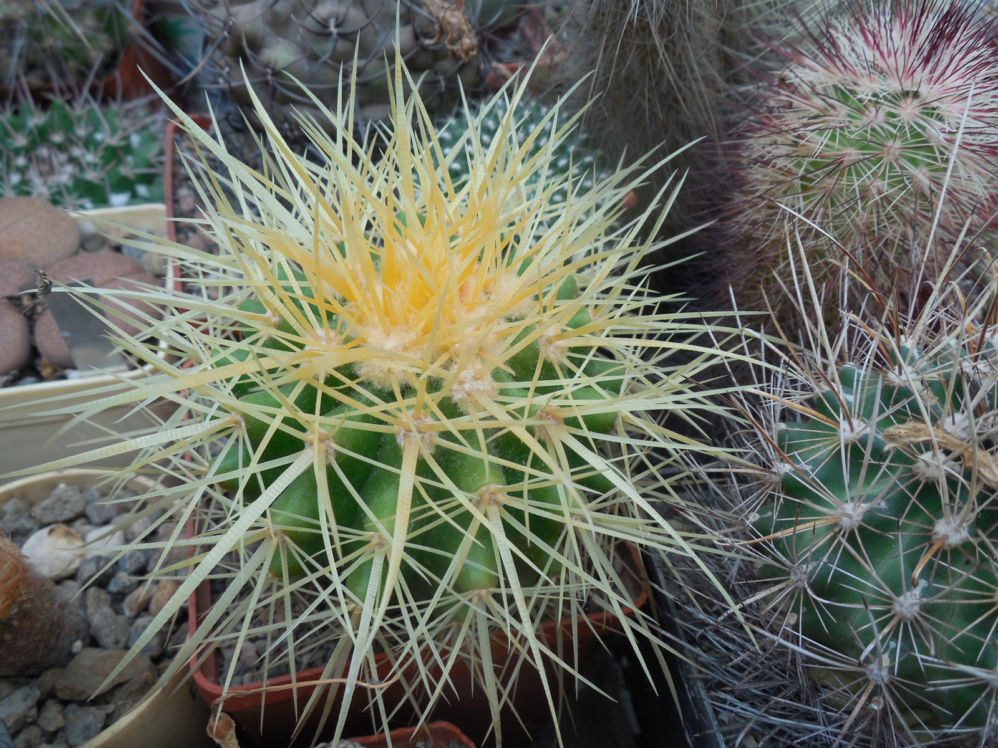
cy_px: 374
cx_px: 499
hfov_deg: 58.4
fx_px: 894
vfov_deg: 45.4
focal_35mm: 31
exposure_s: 1/125
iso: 125
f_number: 3.6
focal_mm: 5.6
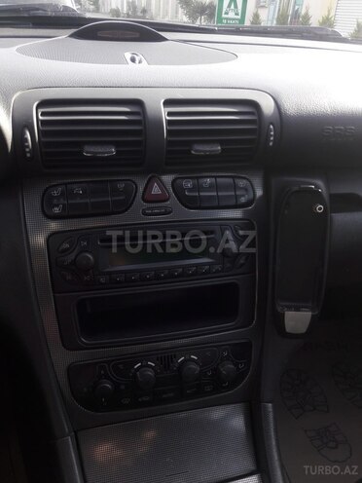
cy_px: 242
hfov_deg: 49.7
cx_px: 181
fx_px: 390
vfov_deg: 63.4
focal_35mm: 28
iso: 40
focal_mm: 3.7
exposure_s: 1/159
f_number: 1.9
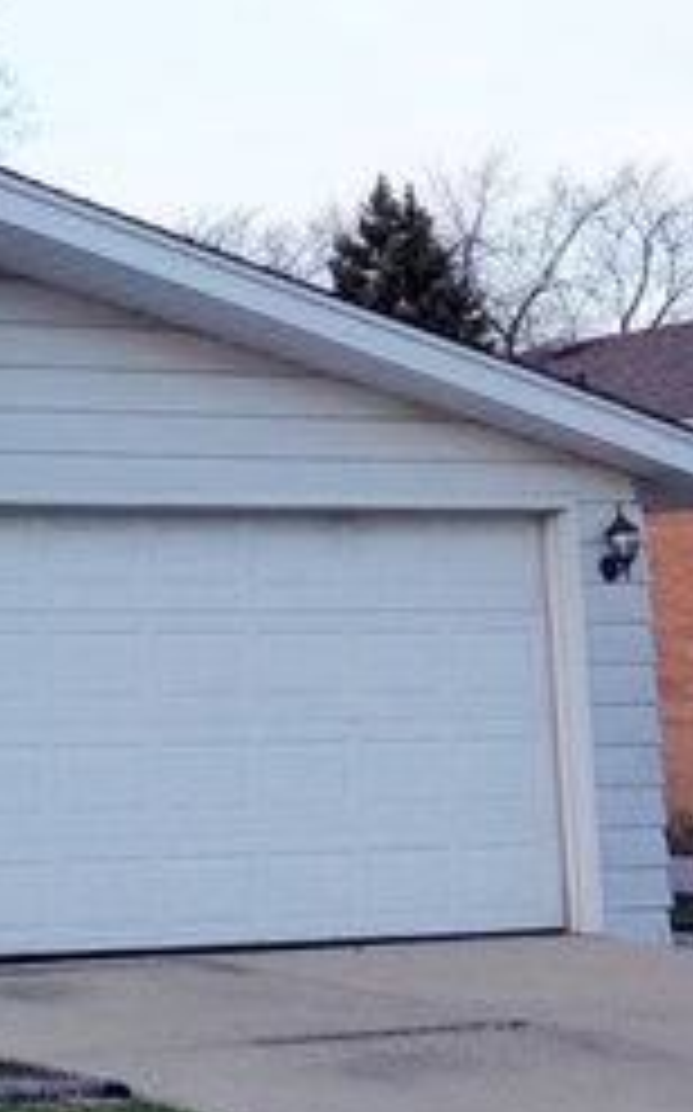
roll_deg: -0.5
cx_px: -738
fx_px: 2906
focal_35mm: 96
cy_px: 414
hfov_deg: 12.0
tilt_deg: +6.5
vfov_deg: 21.6
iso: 80
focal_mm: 4.28
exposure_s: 1/120
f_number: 2.4
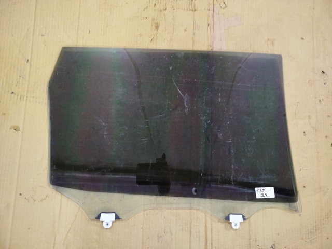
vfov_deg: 56.8
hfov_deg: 71.6
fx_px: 230
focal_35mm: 24
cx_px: 166
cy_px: 124
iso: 500
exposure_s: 1/17
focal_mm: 5.31
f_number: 1.7
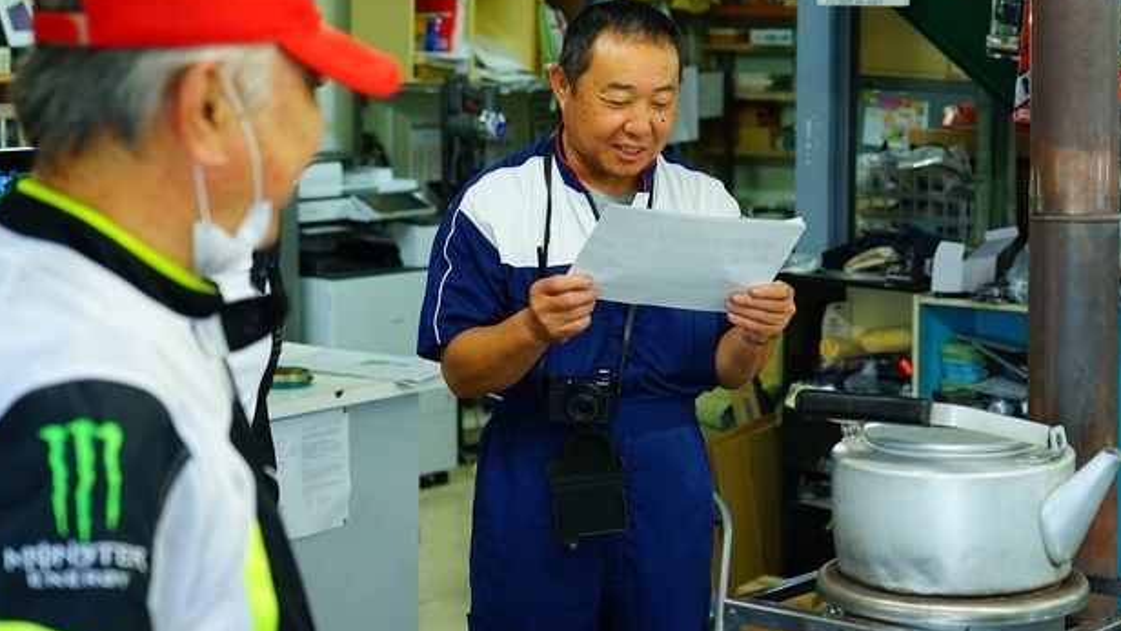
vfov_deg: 14.5
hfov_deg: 25.6
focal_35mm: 83
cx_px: 535
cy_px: 200
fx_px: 2468
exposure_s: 1/90
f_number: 4
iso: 640
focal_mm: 61
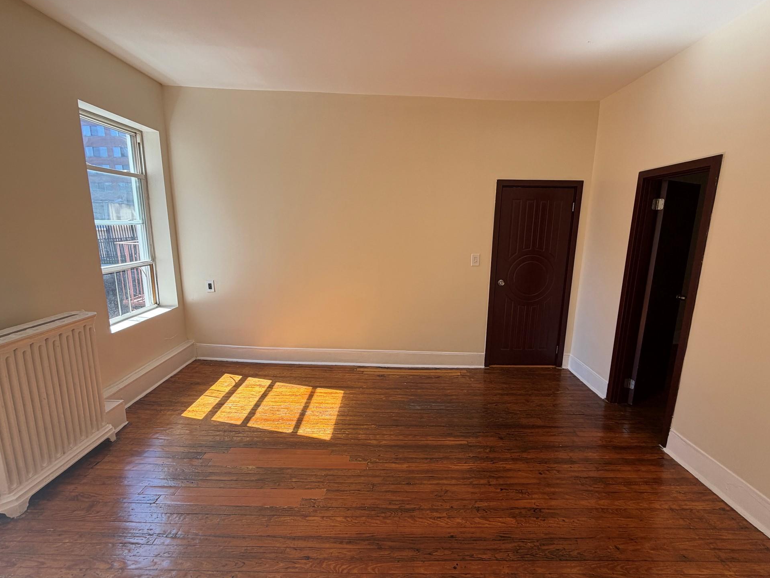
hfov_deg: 98.1
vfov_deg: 81.8
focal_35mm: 15
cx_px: 399
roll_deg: -0.2
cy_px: 285
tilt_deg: -11.6
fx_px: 334
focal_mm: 2.22
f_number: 2.2
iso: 50
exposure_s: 1/121
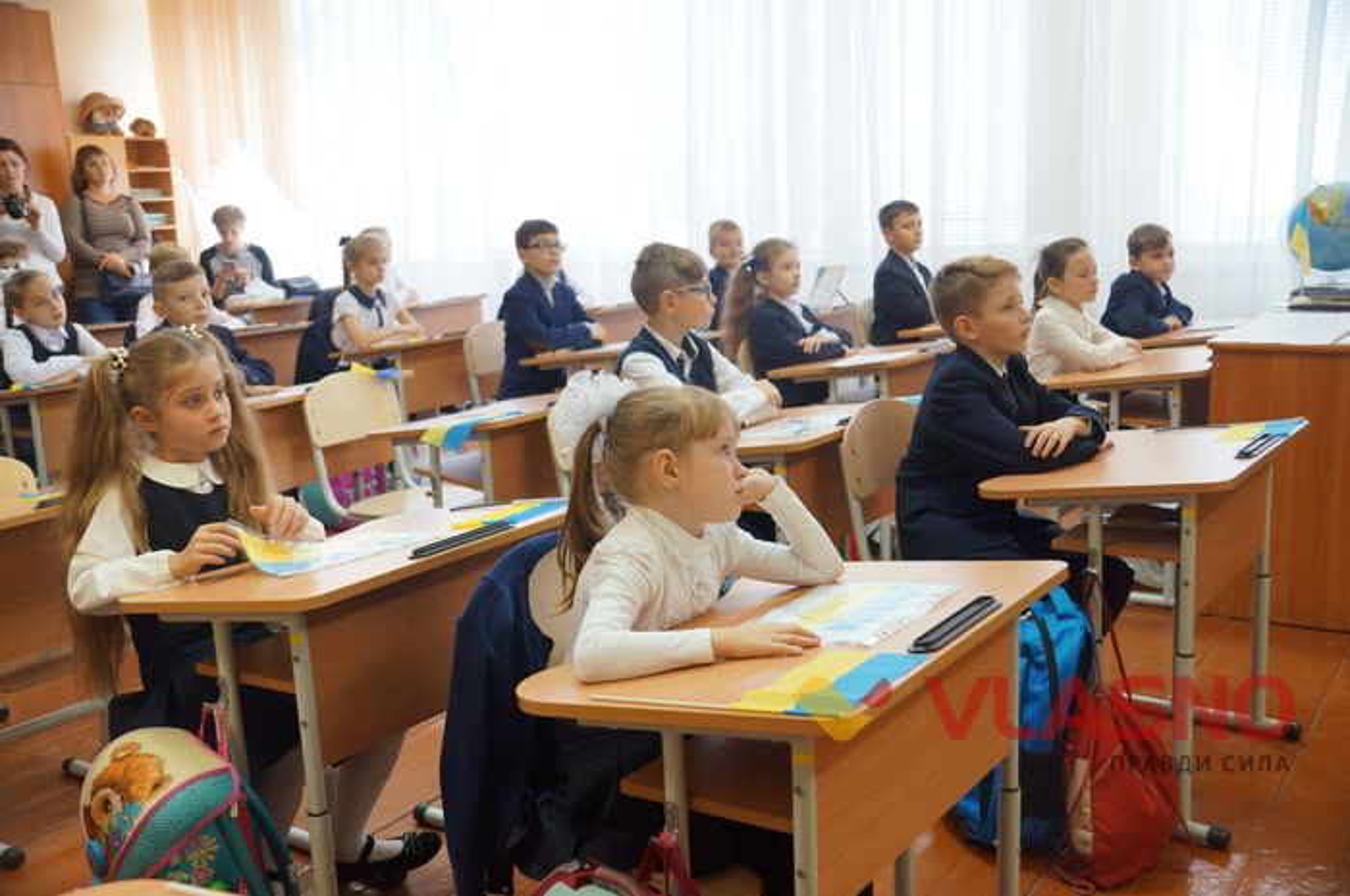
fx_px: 1348
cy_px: 448
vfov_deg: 36.8
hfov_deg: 53.2
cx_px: 675
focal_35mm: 36
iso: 1600
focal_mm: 24
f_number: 4
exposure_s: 1/160
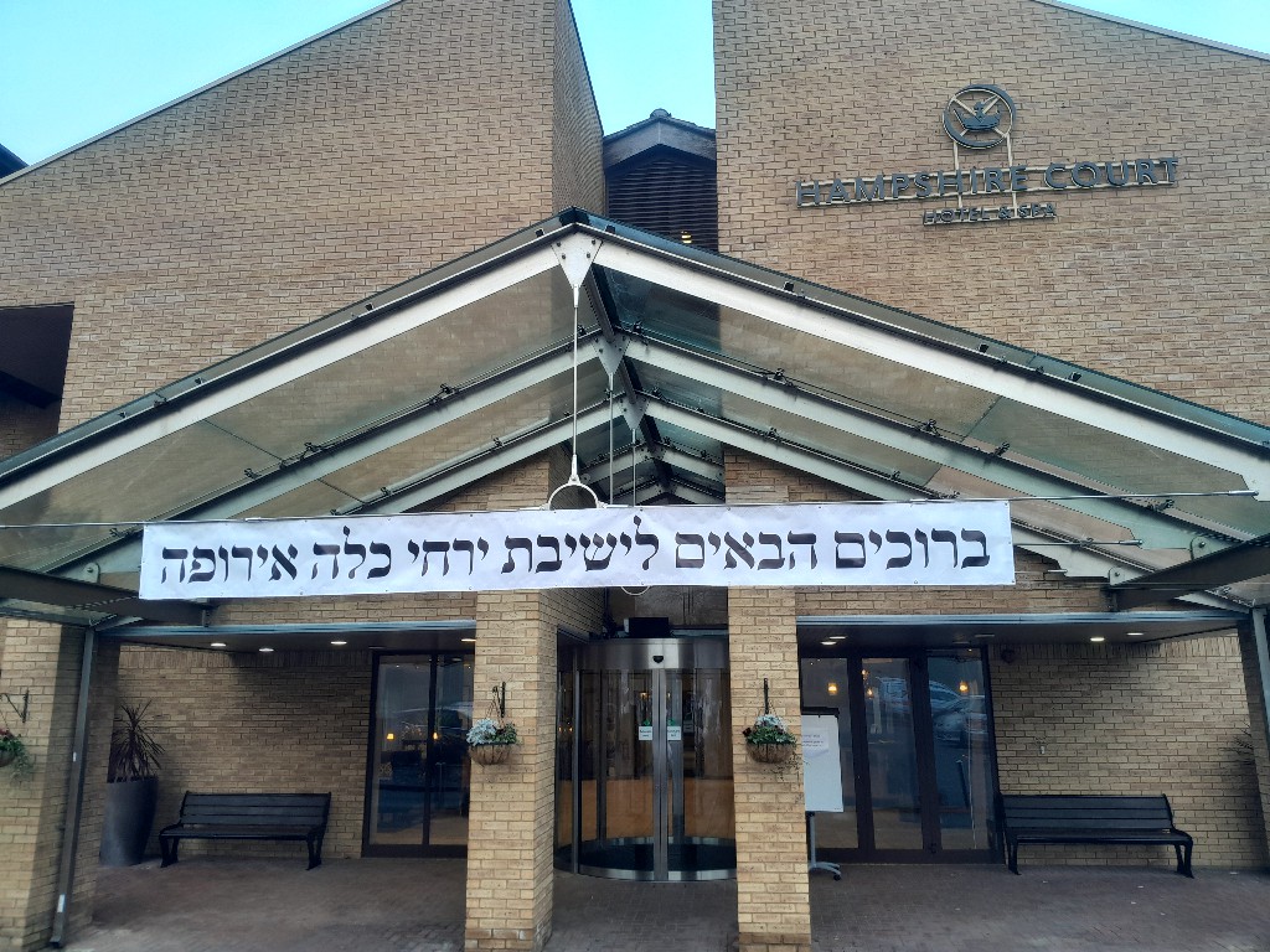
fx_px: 954
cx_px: 635
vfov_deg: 53.1
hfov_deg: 67.3
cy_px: 476
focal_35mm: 26
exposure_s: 1/50
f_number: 1.8
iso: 40
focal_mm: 3.98
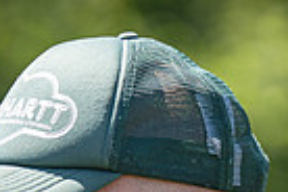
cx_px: 121
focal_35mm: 1221
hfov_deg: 1.7
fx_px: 9767
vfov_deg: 1.1
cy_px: 369
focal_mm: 155
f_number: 2.8
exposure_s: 1/500
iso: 100
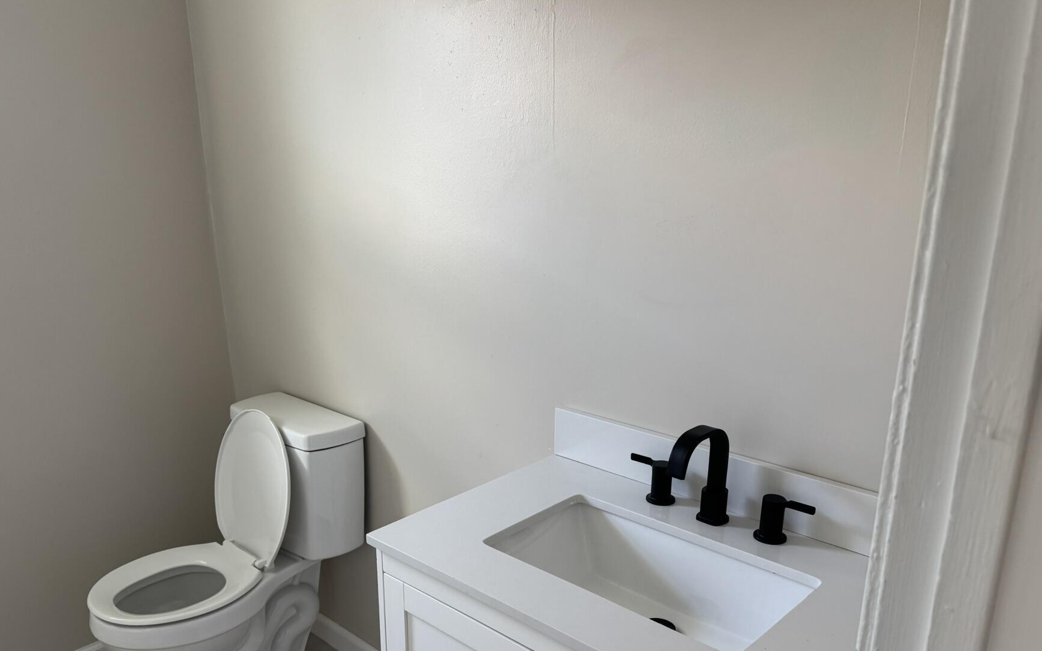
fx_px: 852
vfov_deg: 41.4
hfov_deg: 62.8
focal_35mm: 30
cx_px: 481
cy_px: 417
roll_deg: +0.7
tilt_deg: -20.0
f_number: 1.78
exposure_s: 1/99
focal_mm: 6.76
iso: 200
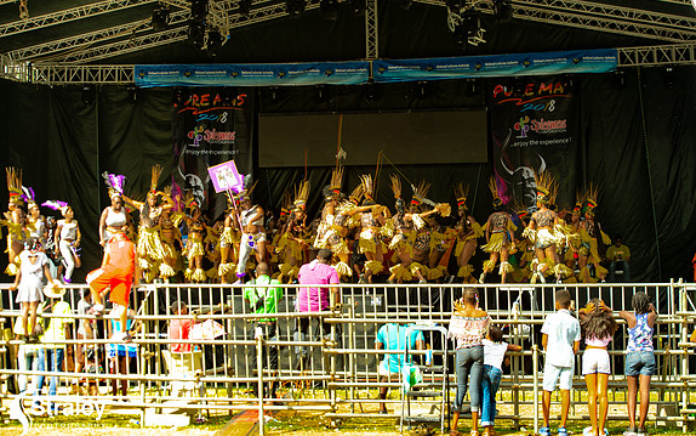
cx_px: 349
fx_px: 1366
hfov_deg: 28.6
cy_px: 209
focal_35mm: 72
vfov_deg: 18.1
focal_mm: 70
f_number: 5.6
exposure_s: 1/200
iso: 160
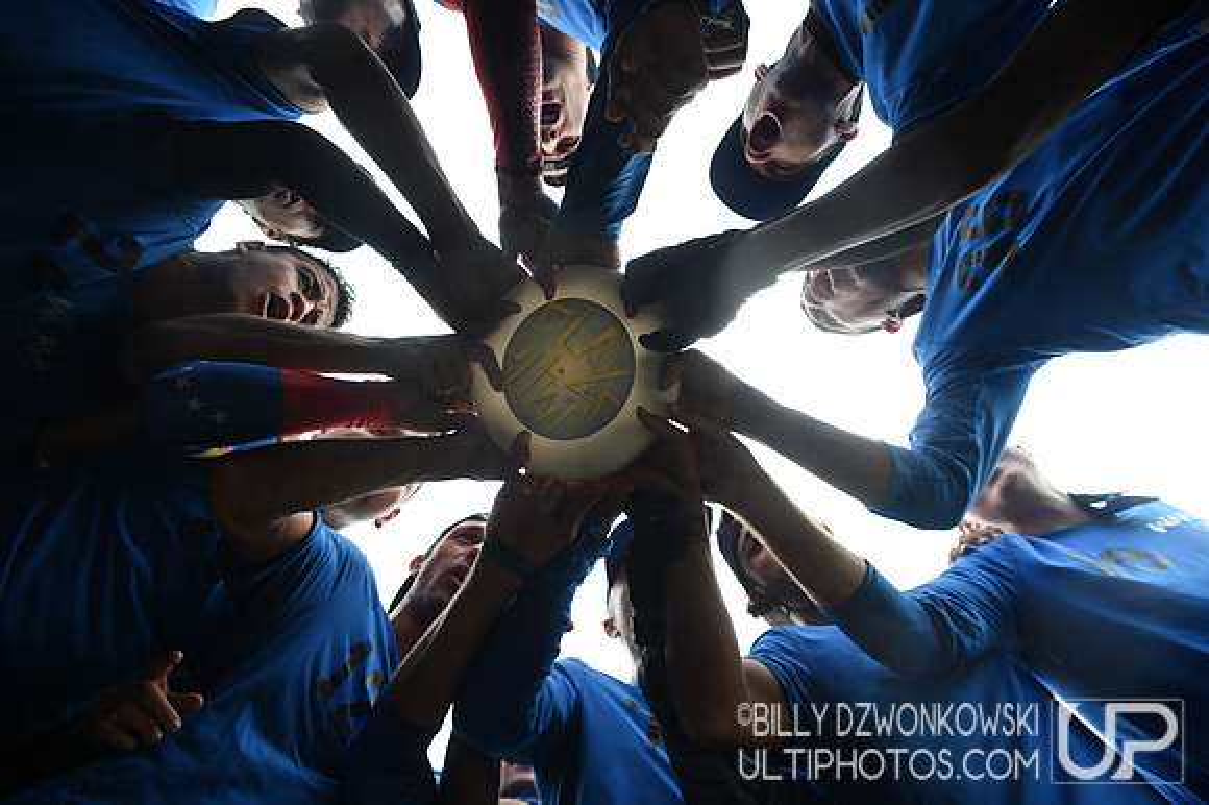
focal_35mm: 24
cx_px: 604
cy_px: 402
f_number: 4.5
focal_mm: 24
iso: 100
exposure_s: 1/200
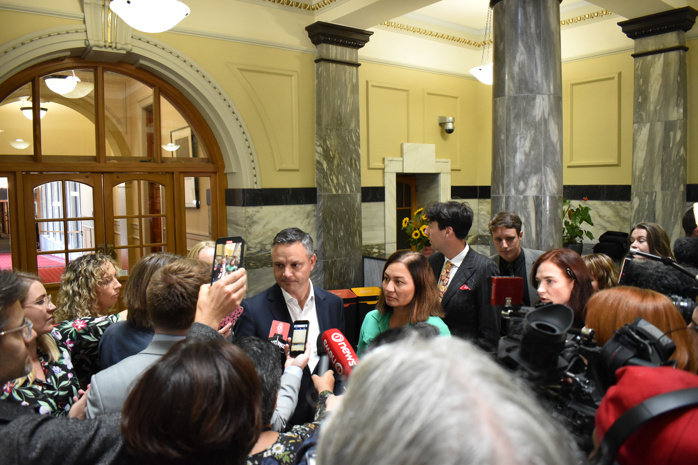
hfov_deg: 67.4
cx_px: 349
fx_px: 523
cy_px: 232
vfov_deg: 47.9
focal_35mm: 27
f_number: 4
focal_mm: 18
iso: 2000
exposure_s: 1/200
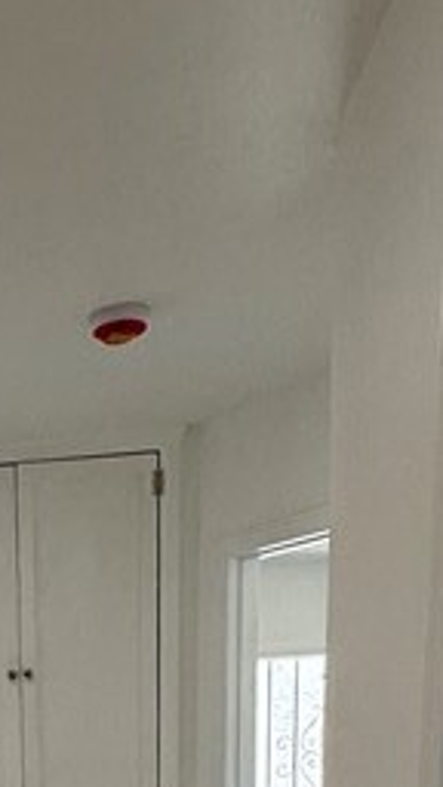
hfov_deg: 18.6
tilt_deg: -12.0
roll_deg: +2.0
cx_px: -95
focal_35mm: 61
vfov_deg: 27.4
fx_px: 1274
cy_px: 1079
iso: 64
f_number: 2.2
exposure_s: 1/170
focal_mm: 2.22
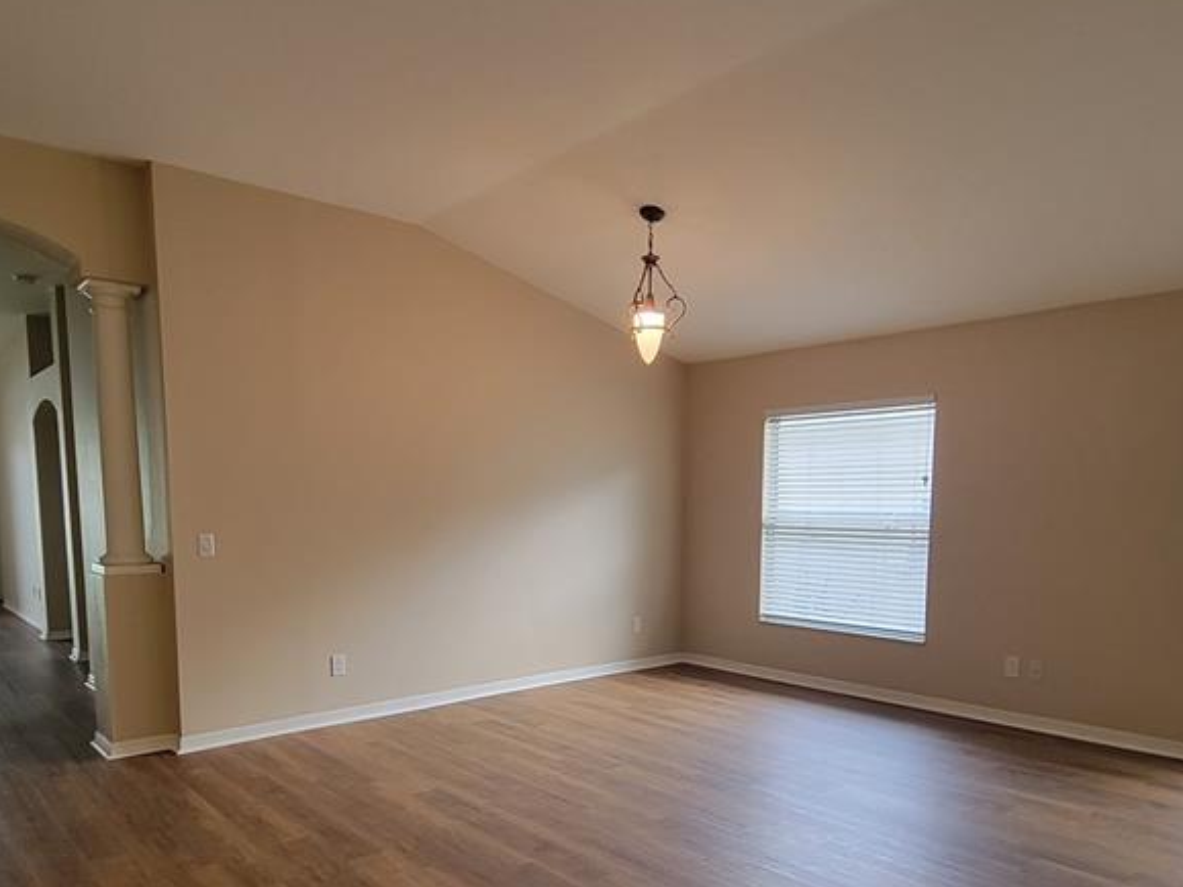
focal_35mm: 23
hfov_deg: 73.9
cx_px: 582
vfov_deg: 57.5
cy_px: 595
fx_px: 786
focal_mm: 2.2
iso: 200
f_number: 2.2
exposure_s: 1/60
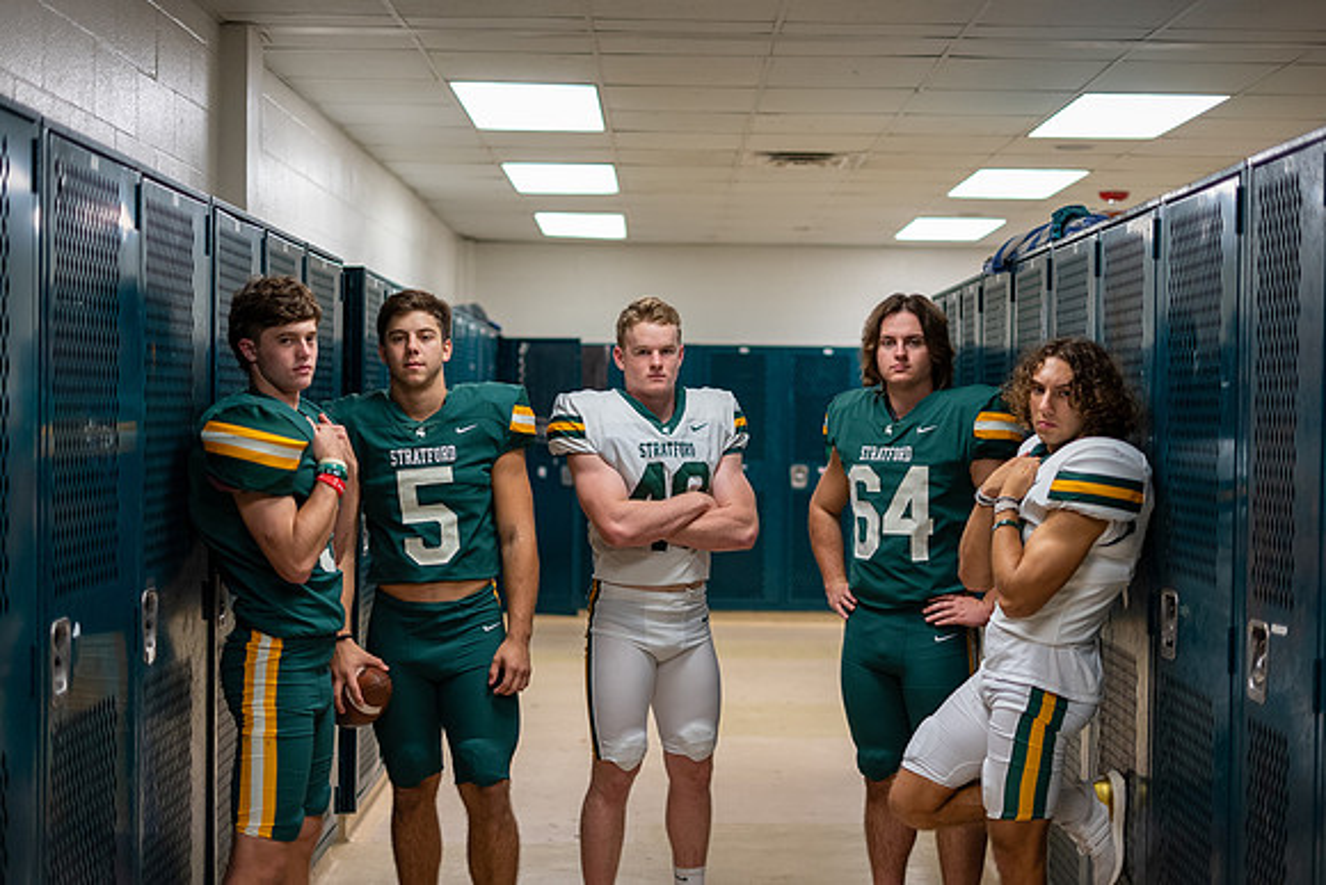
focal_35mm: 50
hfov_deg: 39.6
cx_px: 663
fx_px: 1842
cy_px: 442
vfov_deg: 27.0
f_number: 1.8
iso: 640
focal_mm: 50
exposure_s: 1/200
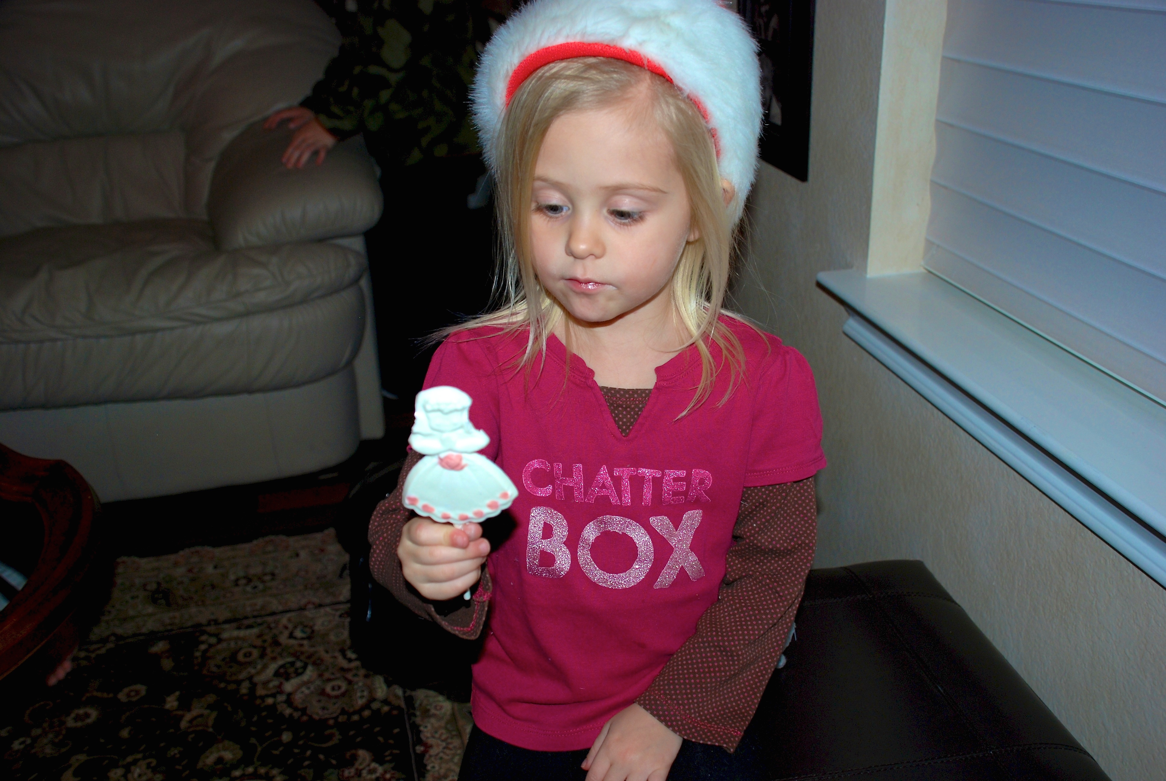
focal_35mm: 36
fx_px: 1167
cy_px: 390
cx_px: 583
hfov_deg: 53.1
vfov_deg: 37.0
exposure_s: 1/60
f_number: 4
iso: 200
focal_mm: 24
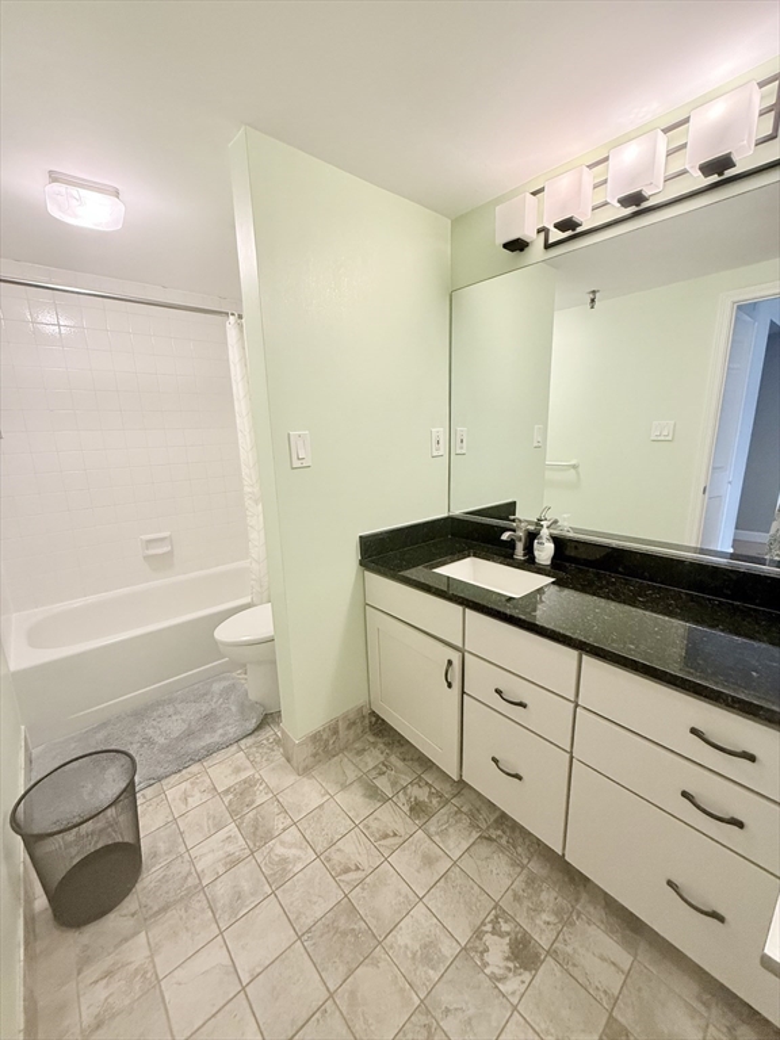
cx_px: 390
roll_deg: +1.4
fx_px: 421
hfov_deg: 85.7
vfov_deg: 102.1
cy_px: 520
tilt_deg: -11.8
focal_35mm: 14
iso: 250
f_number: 2.2
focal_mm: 2.22
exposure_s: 1/120
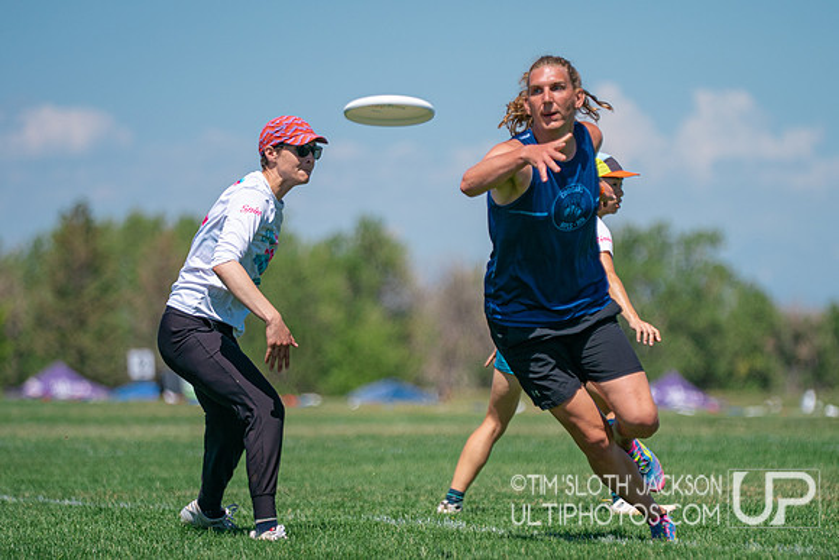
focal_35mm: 258
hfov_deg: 8.0
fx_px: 6014
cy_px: 352
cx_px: 500
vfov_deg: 5.3
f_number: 2.8
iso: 200
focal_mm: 182
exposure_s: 1/5000
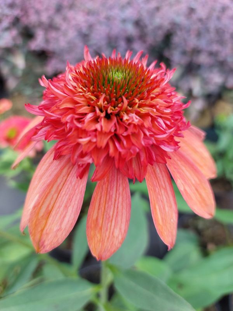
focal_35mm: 25
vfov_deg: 69.4
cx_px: 116
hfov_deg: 54.9
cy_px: 156
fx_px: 224
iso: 25
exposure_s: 1/165
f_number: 1.8
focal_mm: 5.23
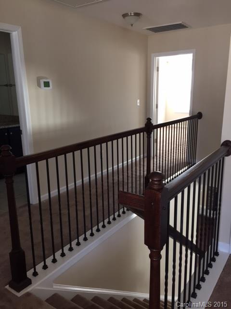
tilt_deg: -12.3
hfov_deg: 48.2
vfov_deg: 61.7
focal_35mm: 29
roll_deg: +0.5
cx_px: 116
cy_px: 154
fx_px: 258
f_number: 2.2
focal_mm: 4.15
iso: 80
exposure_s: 1/30
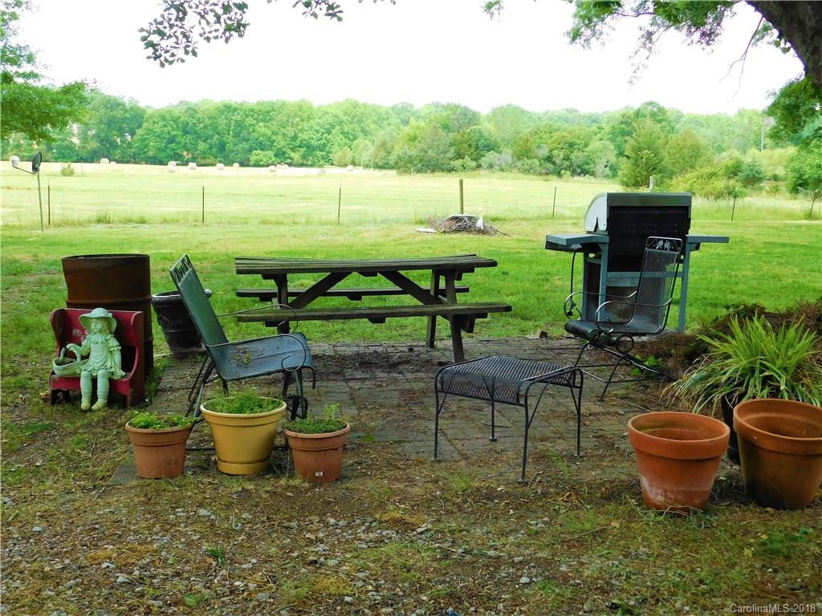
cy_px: 308
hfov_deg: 46.8
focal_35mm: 40
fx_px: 950
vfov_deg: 36.0
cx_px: 411
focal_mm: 7.1
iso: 125
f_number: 3.6
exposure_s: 1/200
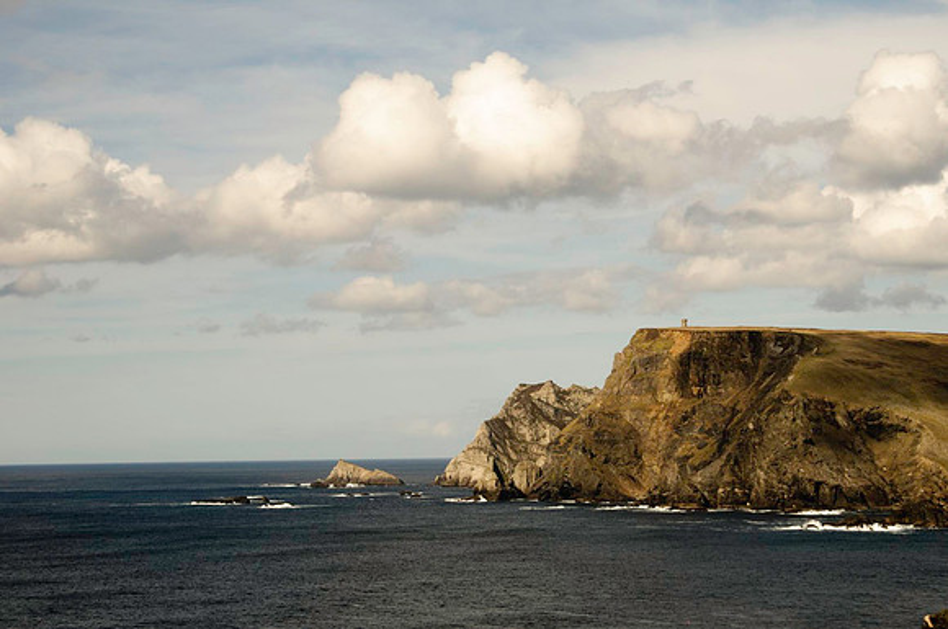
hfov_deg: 24.2
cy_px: 314
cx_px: 474
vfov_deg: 16.2
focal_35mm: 84
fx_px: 2209
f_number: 5.6
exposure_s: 1/1600
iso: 250
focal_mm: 56
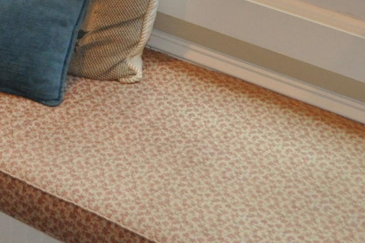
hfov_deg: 16.2
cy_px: -161
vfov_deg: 10.5
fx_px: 1256
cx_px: 8
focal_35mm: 124
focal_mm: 18
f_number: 3.5
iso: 800
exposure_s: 1/60
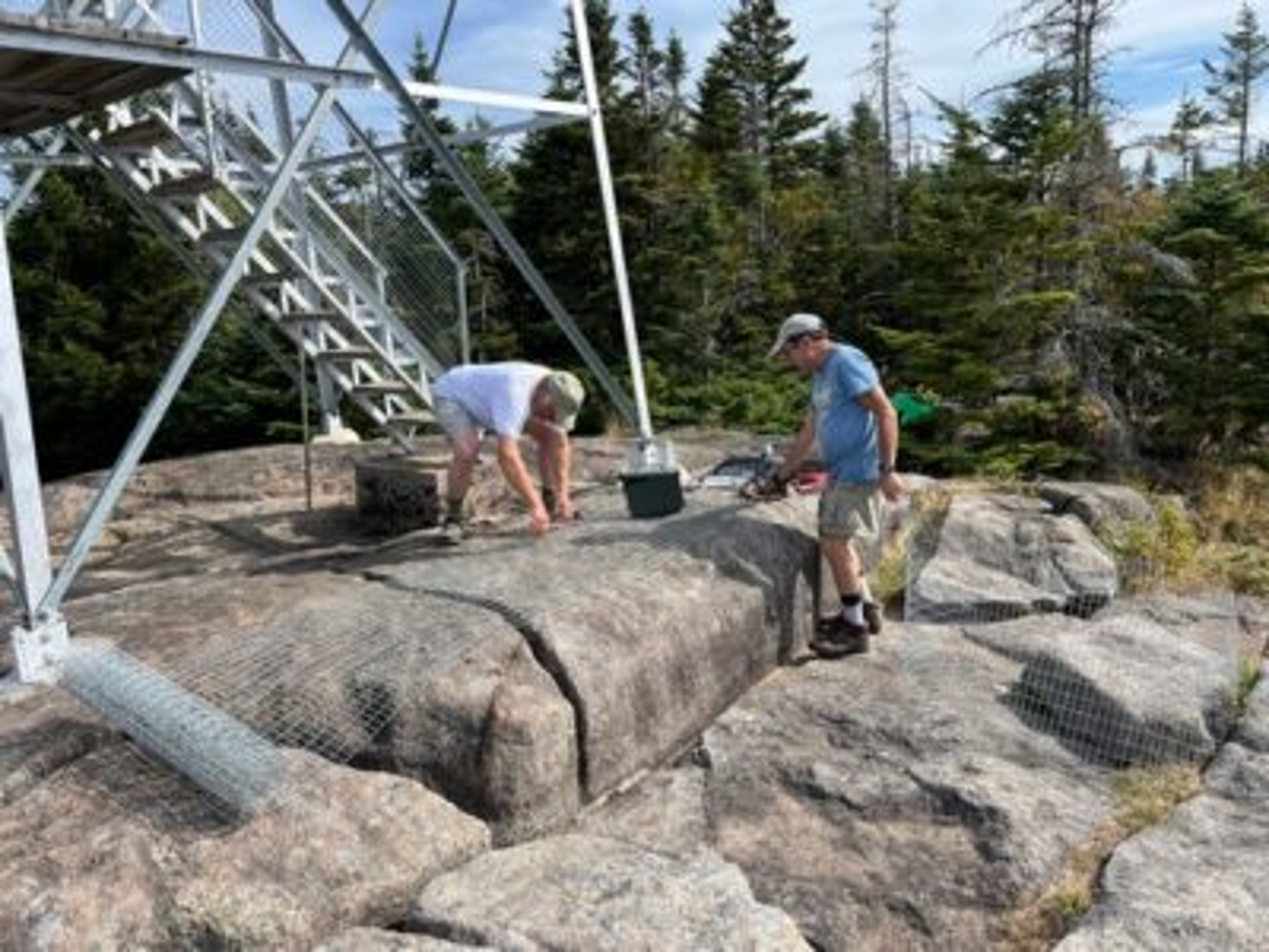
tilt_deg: -12.7
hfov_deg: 67.3
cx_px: 634
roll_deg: +3.6
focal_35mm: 26
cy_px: 476
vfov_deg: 53.1
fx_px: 953
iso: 50
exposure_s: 1/2165
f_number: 1.5
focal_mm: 5.7
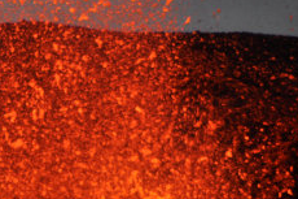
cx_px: -14
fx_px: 8900
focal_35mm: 1076
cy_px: 186
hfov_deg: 1.9
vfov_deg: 1.3
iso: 200
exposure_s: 1/80
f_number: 6.3
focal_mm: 270
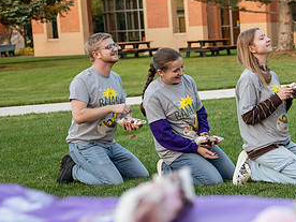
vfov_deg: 14.6
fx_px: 864
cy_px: 128
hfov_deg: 18.9
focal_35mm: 101
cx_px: 295
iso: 800
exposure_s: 1/320
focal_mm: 50
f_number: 3.2
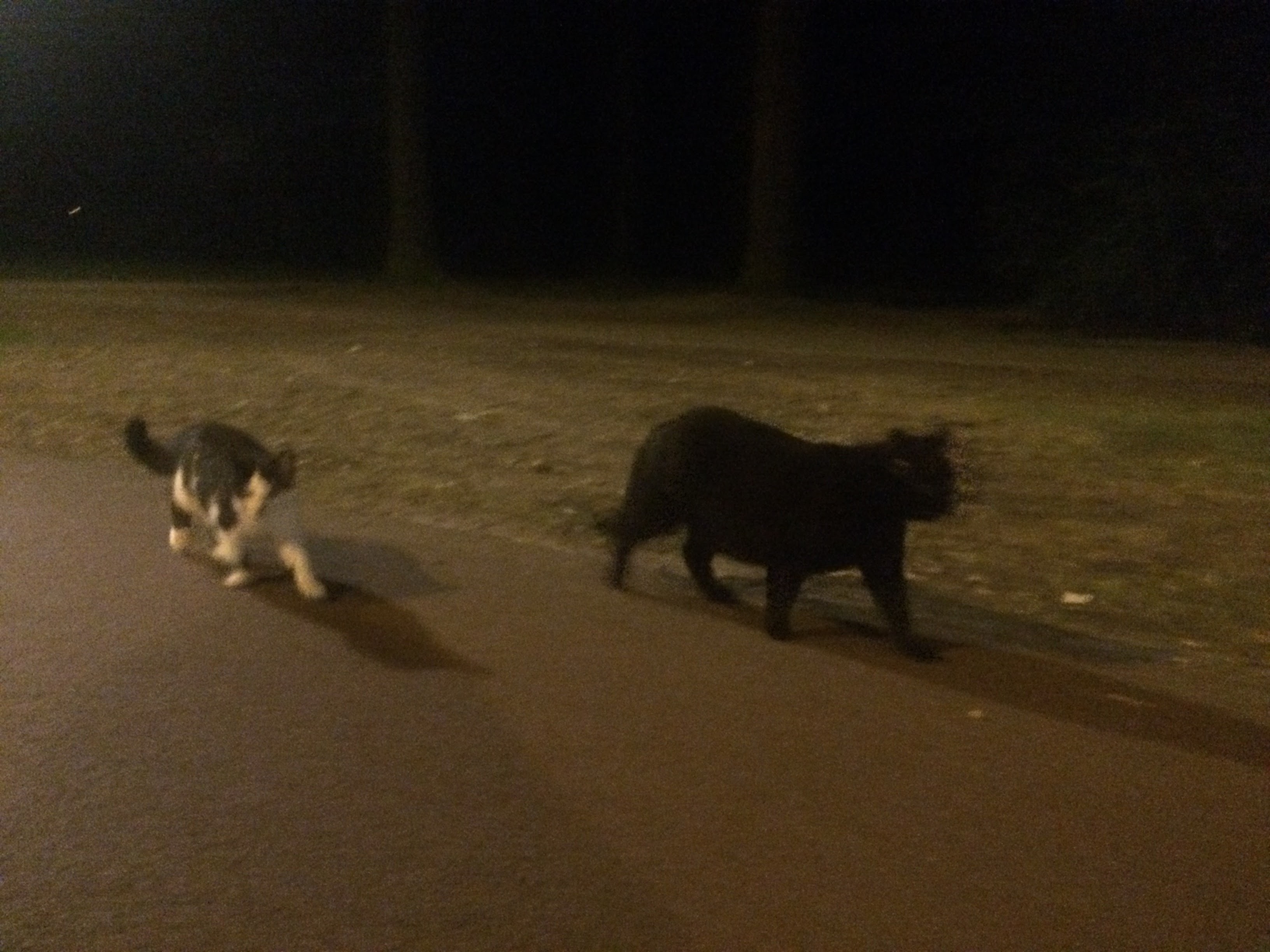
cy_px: 476
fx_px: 1064
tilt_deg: -14.4
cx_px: 635
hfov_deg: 61.7
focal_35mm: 29
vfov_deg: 48.2
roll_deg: -0.9
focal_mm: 4.15
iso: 2000
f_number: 2.2
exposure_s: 1/17
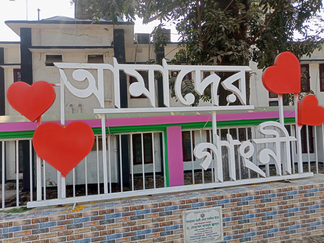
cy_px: 122
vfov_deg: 49.7
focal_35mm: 28
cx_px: 162
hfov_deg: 63.4
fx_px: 262
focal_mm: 4.69
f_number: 1.8
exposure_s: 1/1115
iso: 113
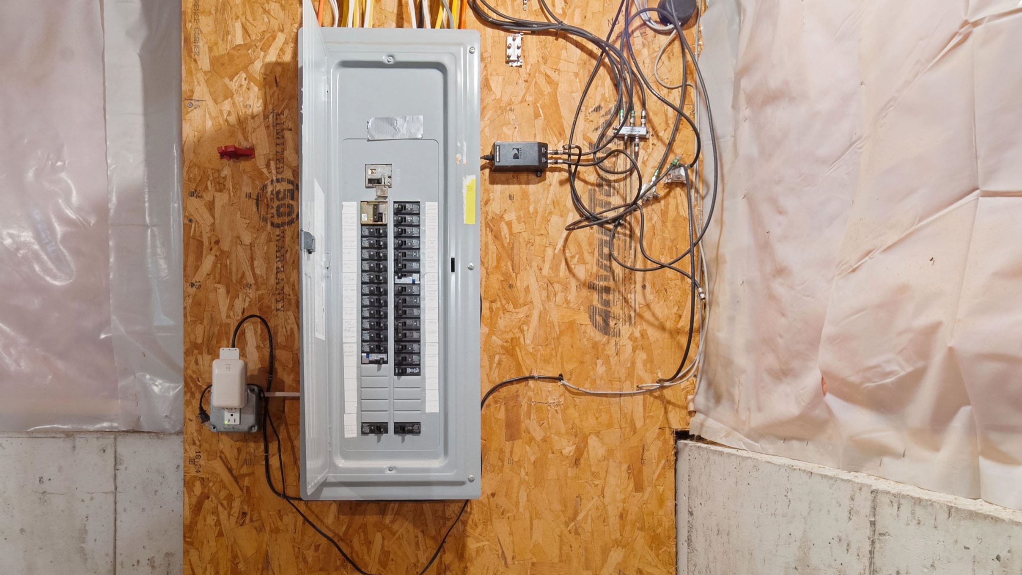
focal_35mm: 24
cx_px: 431
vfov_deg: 47.3
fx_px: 650
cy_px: 354
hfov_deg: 75.8
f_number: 10
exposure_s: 6
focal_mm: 12
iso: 200
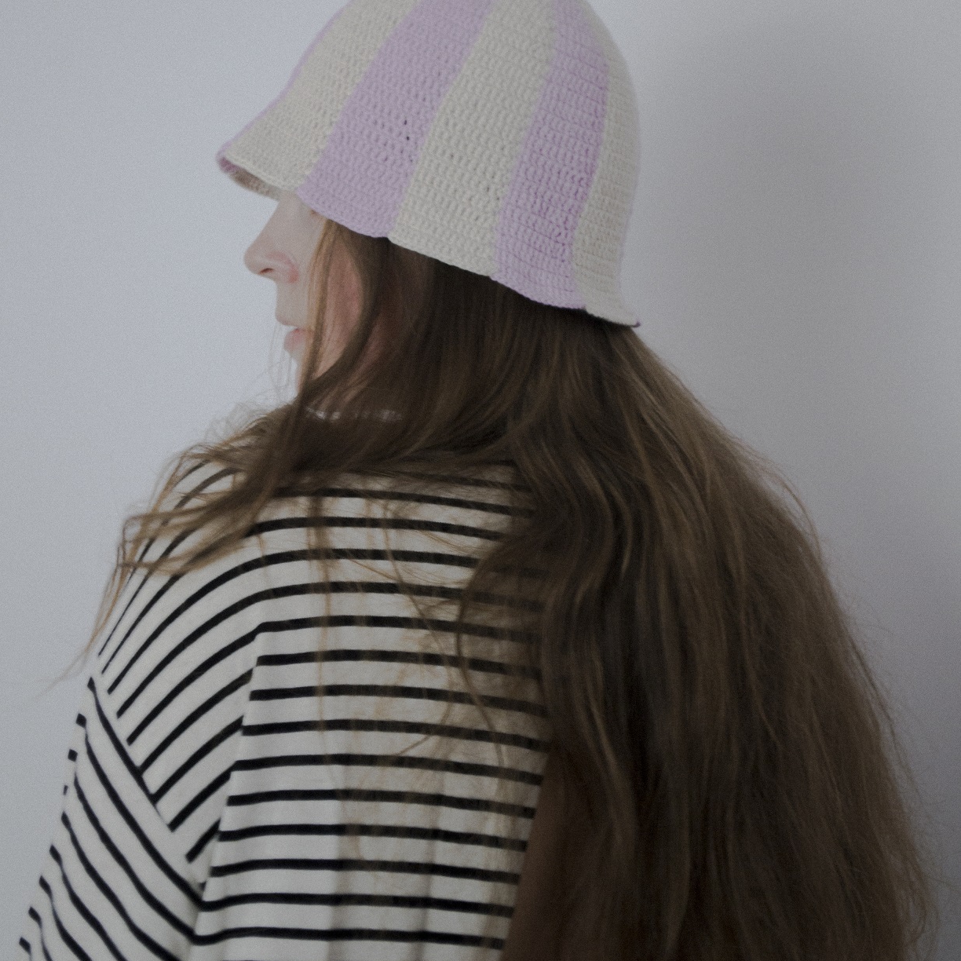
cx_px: 479
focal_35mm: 106
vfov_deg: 16.5
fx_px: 3318
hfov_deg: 16.5
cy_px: 358
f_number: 5.6
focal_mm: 55
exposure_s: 1/80
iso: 720
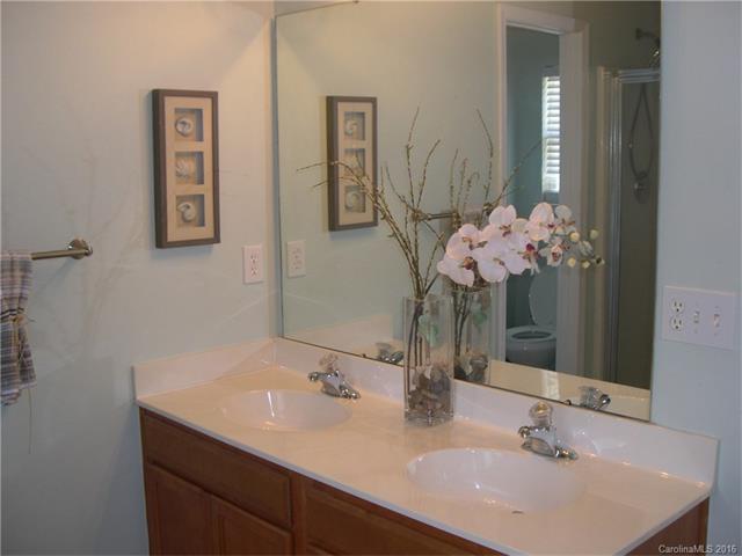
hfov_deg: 49.0
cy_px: 278
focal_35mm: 38
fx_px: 815
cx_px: 371
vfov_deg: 37.7
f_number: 2.8
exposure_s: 1/30
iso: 100
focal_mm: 8
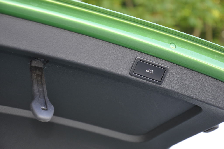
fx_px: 699
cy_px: 74
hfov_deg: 18.2
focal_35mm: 112
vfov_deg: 12.1
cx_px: 112
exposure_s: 1/125
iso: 720
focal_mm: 75
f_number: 5.3
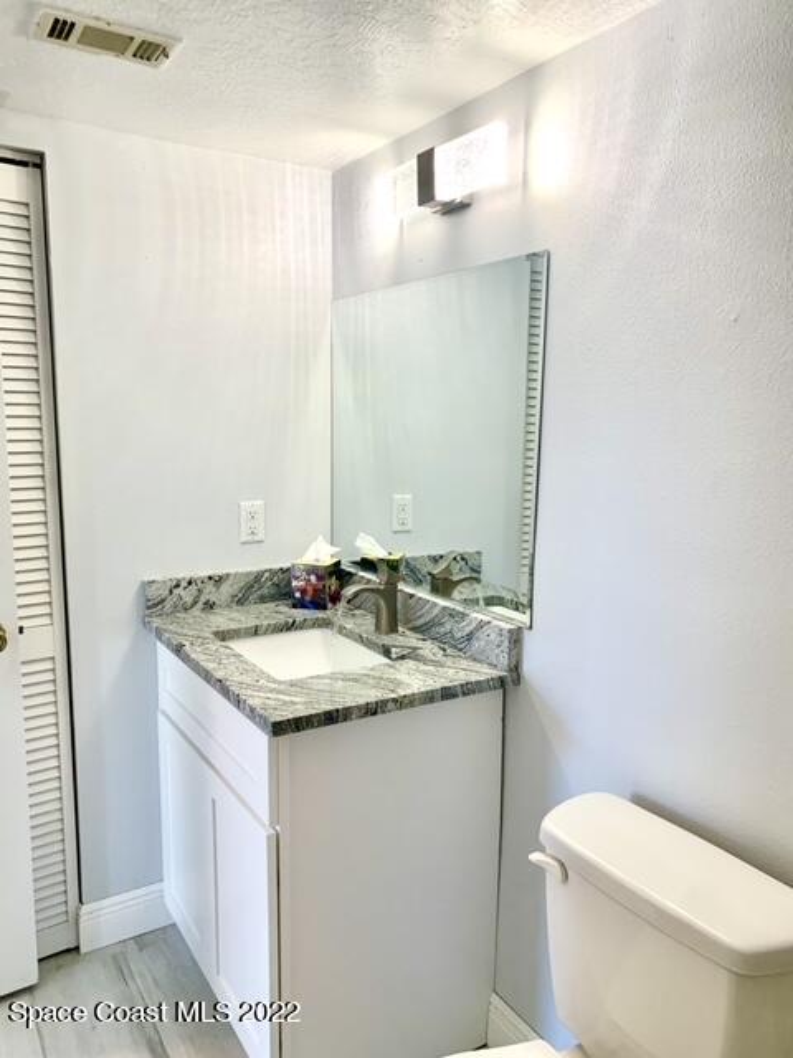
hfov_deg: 53.1
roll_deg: -0.4
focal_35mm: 26
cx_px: 396
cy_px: 529
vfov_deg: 67.3
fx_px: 794
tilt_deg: -7.2
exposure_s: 1/120
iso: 80
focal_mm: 4.25
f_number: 1.8
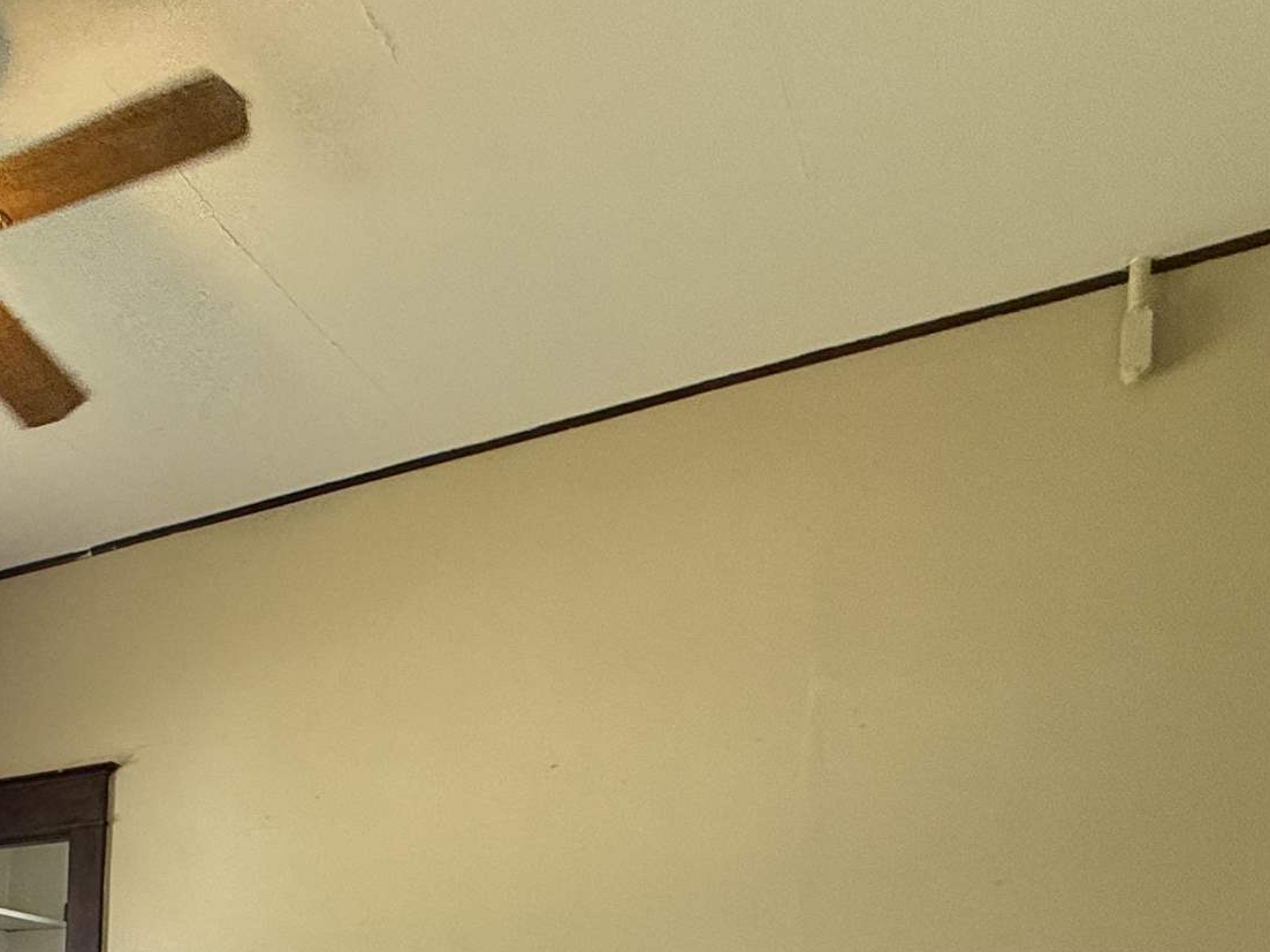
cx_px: -219
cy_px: 1186
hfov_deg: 37.4
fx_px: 1431
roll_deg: -1.1
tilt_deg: -3.1
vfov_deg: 30.4
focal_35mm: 39
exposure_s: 1/120
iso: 200
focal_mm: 2.22
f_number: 2.2
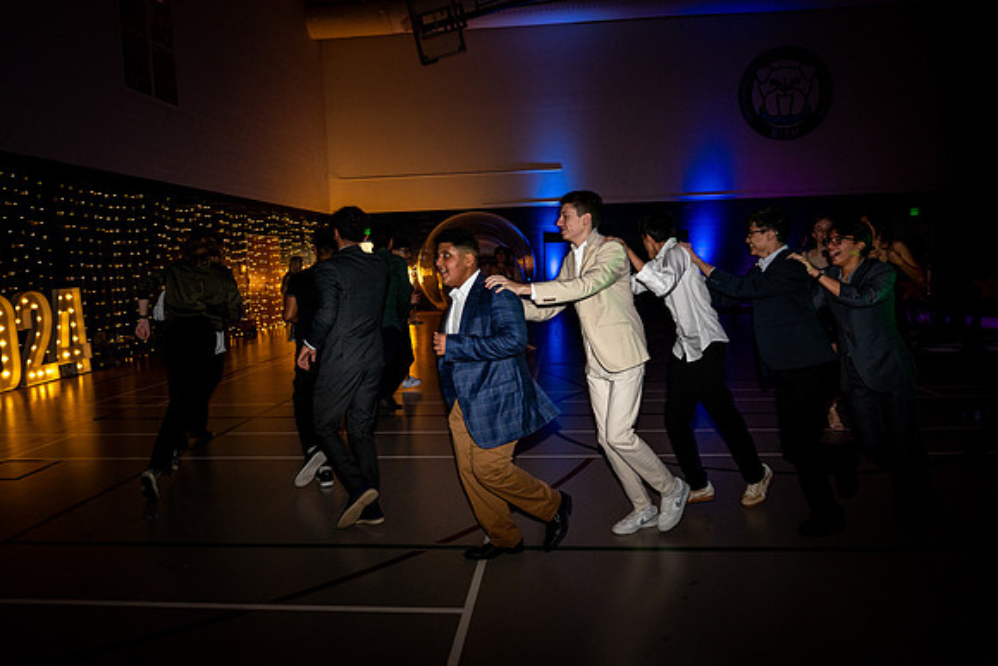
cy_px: 333
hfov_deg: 69.4
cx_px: 499
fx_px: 721
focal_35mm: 26
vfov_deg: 49.6
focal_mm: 26
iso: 1250
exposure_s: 1/80
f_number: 4
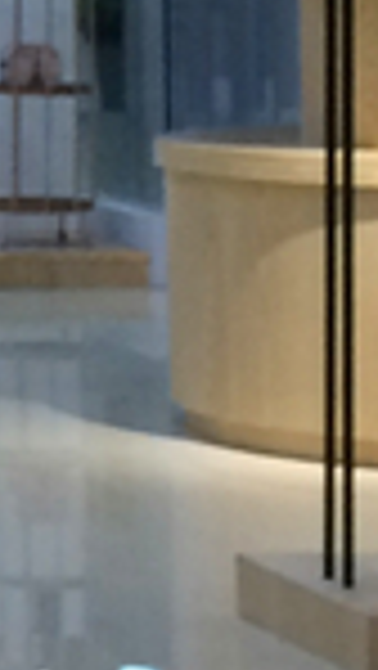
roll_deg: +1.3
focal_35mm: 226
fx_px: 4020
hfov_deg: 4.7
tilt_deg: -1.0
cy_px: -67
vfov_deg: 9.4
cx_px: -1310
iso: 64
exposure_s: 1/33
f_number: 2.2
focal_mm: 4.15
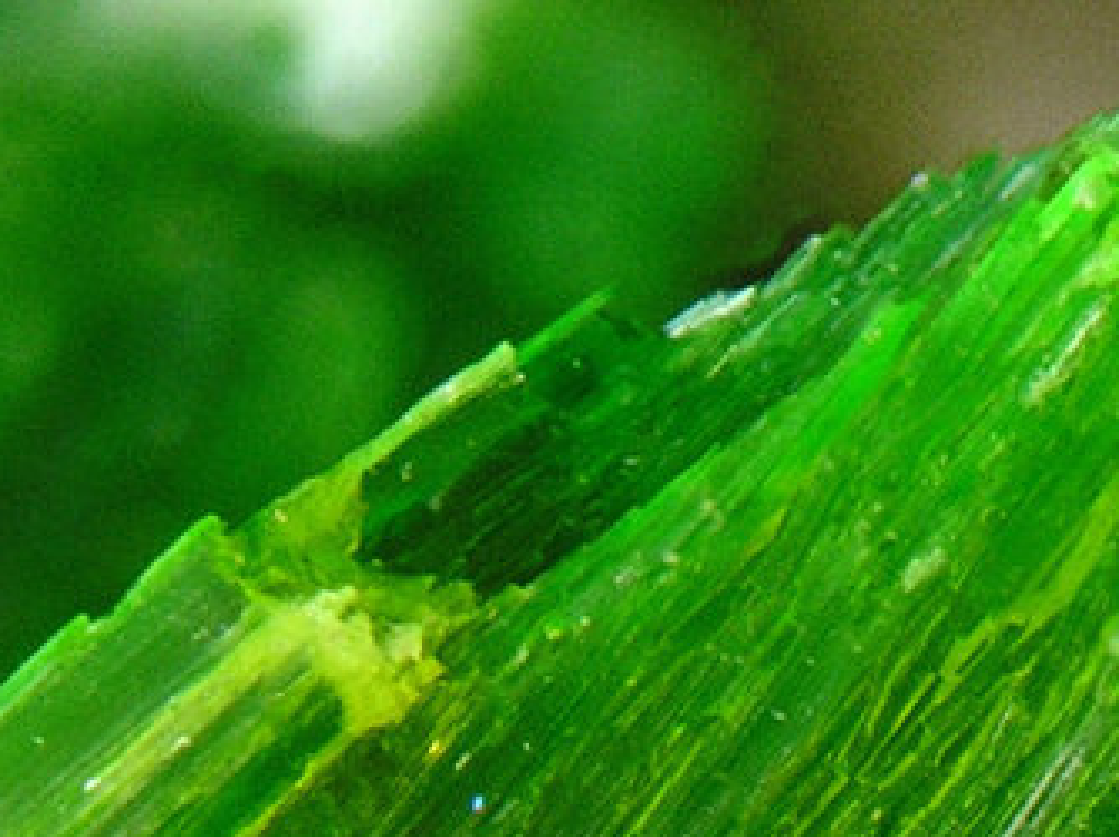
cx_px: 2325
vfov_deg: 6.2
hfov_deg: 8.2
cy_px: 1928
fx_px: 7430
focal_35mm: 230
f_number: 3.5
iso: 100
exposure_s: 1/8
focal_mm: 12.3
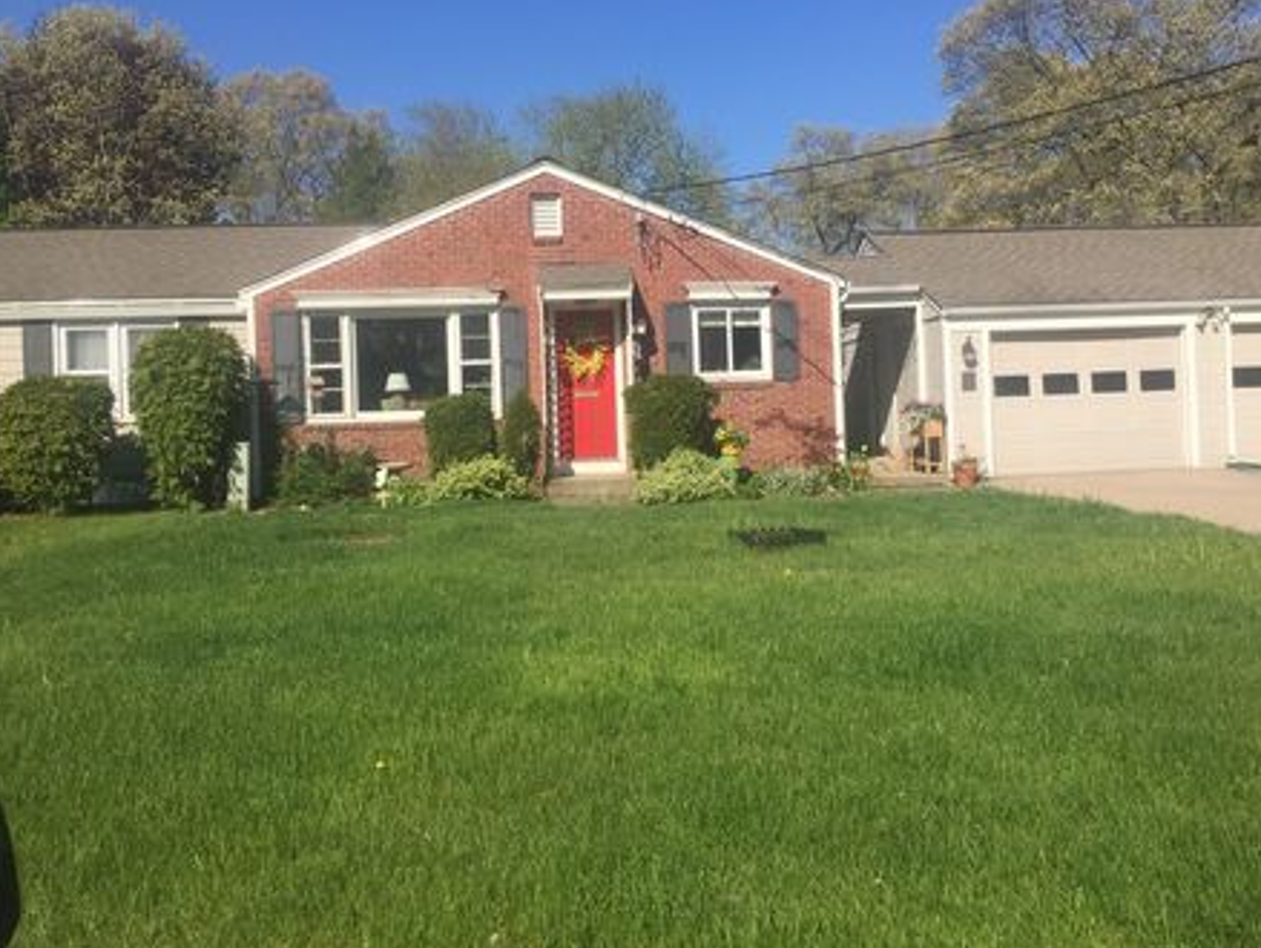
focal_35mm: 33
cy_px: 418
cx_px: 649
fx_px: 1203
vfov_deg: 42.9
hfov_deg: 55.3
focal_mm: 4.15
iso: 32
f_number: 2.2
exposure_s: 1/2326
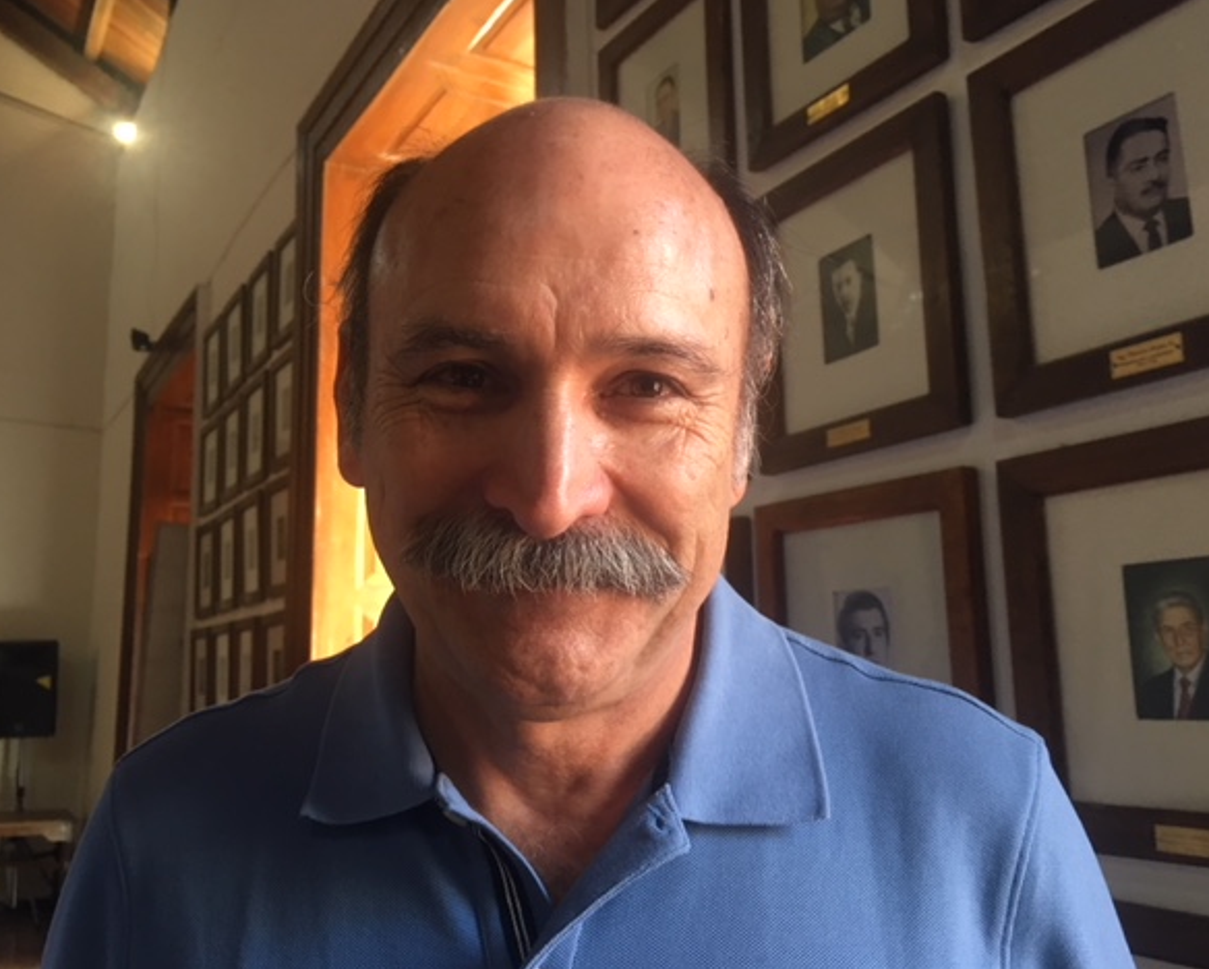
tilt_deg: +10.2
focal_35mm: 31
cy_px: 480
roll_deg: -0.1
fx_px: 1110
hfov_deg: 57.1
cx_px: 567
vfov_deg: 47.2
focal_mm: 4.15
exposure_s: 1/30
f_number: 2.2
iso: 100
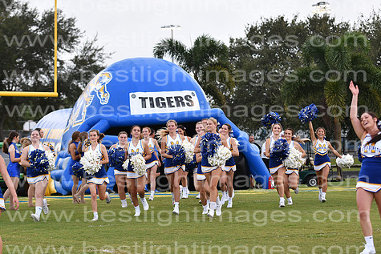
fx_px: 1647
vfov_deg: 8.8
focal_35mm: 156
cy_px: 129
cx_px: 188
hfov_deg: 13.2
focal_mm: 85
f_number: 3.2
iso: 800
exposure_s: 1/1000
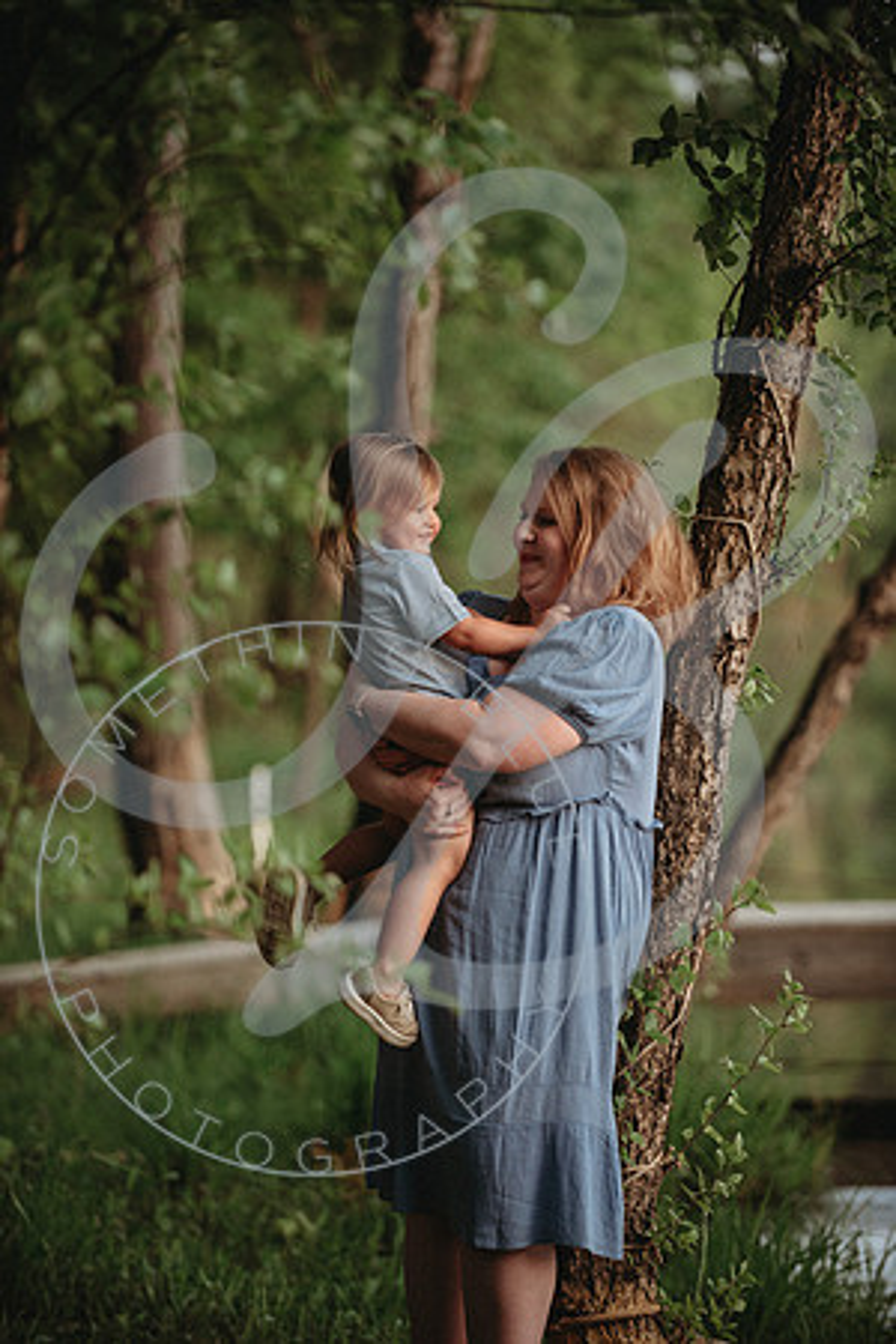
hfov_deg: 8.9
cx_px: 448
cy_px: 672
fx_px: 5786
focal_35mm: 155
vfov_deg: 13.2
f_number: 2.8
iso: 400
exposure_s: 1/200
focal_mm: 155
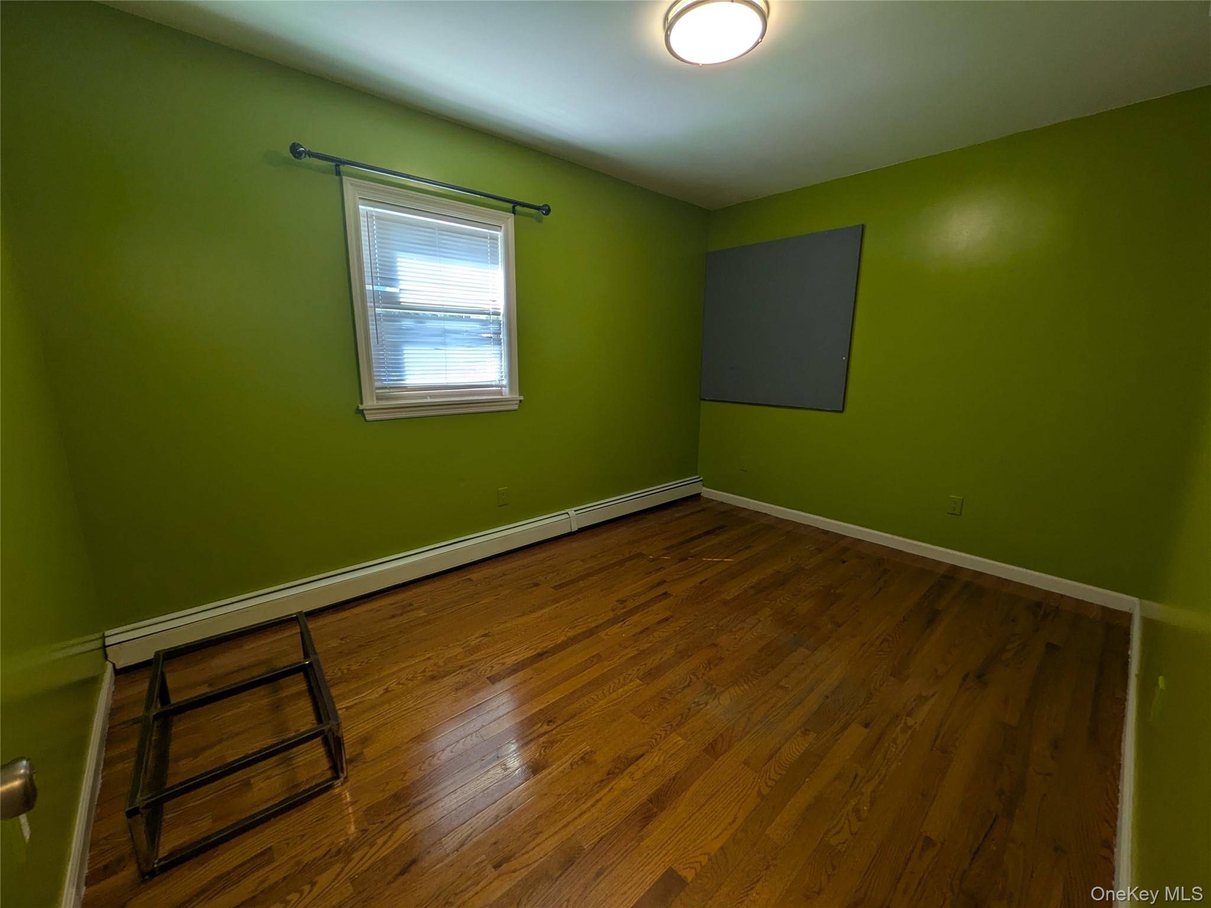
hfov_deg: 102.1
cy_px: 454
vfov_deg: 85.7
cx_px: 606
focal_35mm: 14
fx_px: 490
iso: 61
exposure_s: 1/60
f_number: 2.2
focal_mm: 1.83
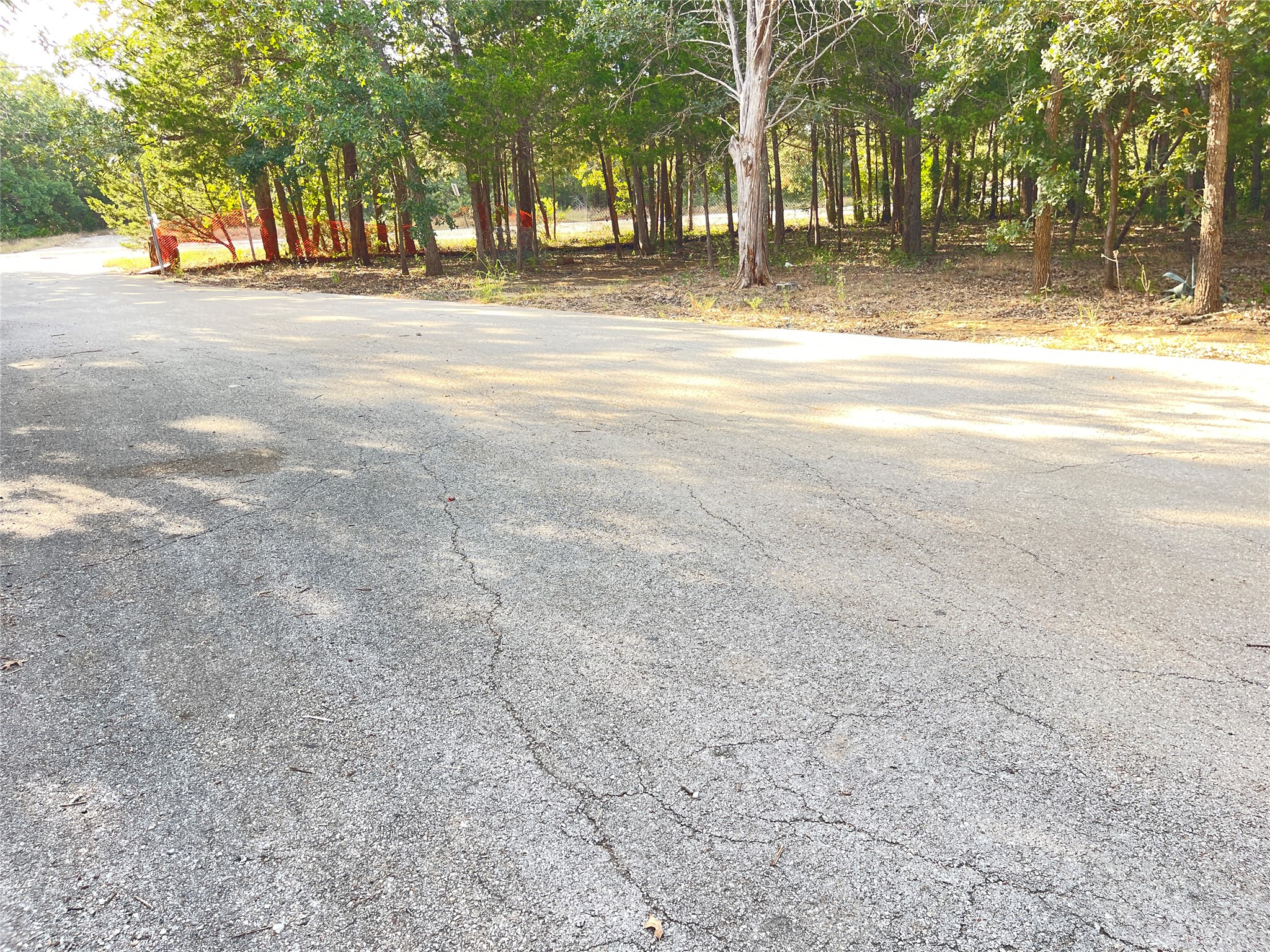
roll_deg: +3.9
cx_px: 635
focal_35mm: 25
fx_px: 917
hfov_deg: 69.4
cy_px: 476
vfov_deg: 54.9
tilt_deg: -16.0
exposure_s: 1/121
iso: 50
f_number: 1.6
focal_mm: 5.1
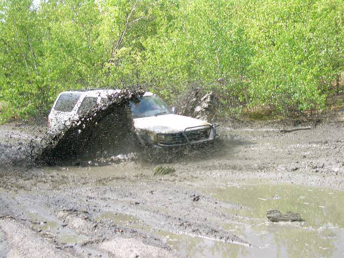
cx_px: 172
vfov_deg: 29.7
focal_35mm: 49
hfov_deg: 38.9
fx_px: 487
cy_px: 129
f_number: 3.1
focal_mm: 8.2
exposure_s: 1/250
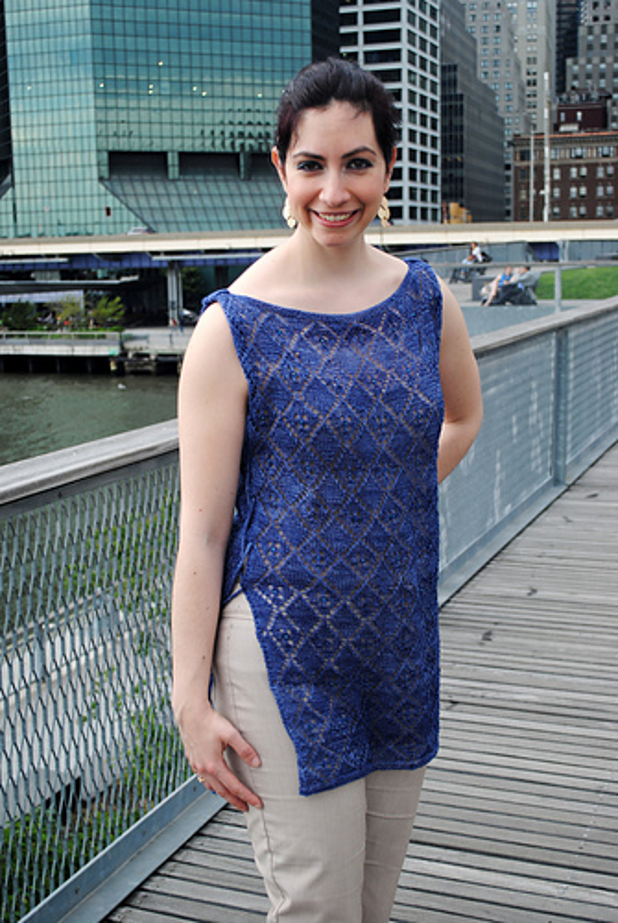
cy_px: 462
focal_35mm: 48
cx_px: 309
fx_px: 1232
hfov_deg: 28.2
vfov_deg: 41.1
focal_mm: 32
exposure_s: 1/125
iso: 100
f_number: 5.6
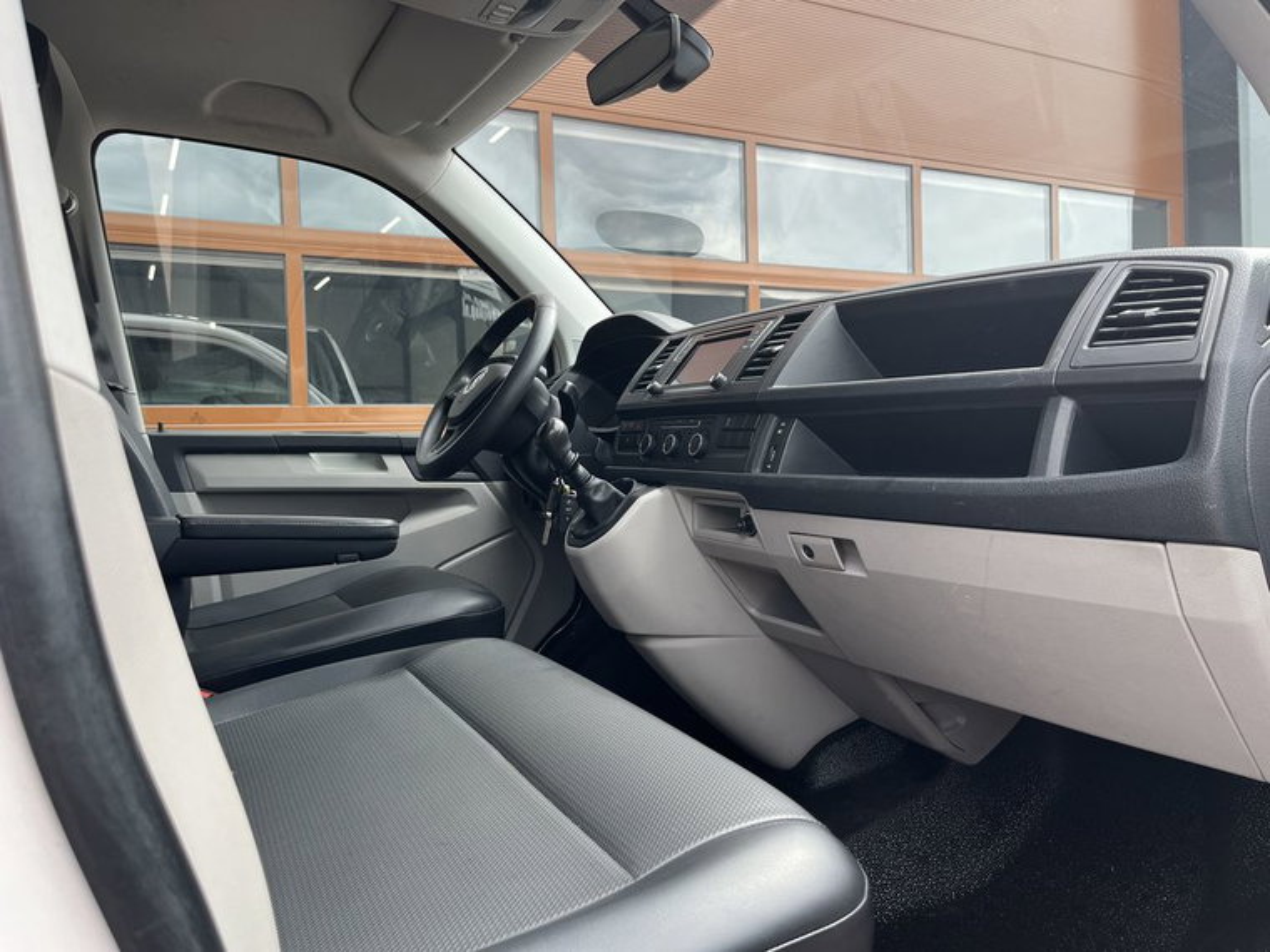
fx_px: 954
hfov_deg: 67.3
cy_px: 476
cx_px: 635
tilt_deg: -2.2
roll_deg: +0.8
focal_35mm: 26
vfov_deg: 53.1
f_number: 1.6
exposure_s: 1/268
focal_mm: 5.1
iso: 40
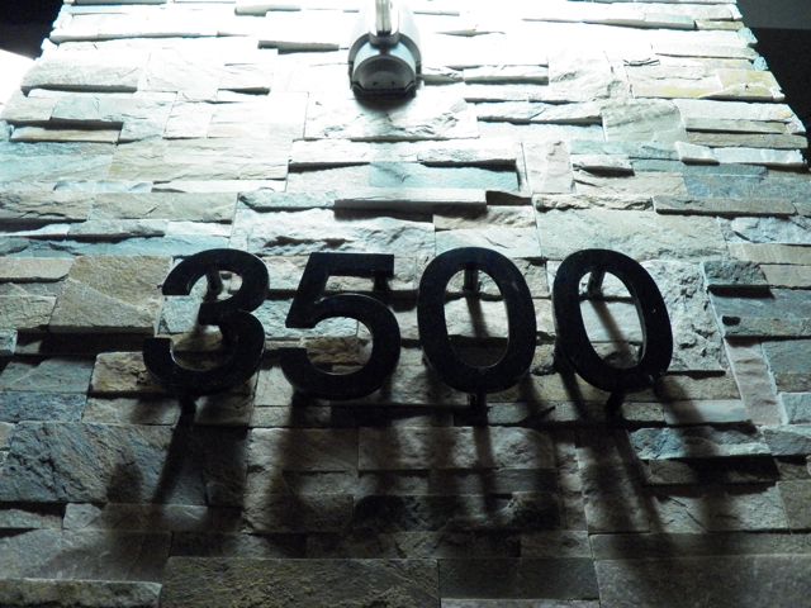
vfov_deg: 45.4
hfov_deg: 58.4
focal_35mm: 31
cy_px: 304
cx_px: 406
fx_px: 726
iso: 1600
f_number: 3.2
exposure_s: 1/160
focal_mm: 5.5
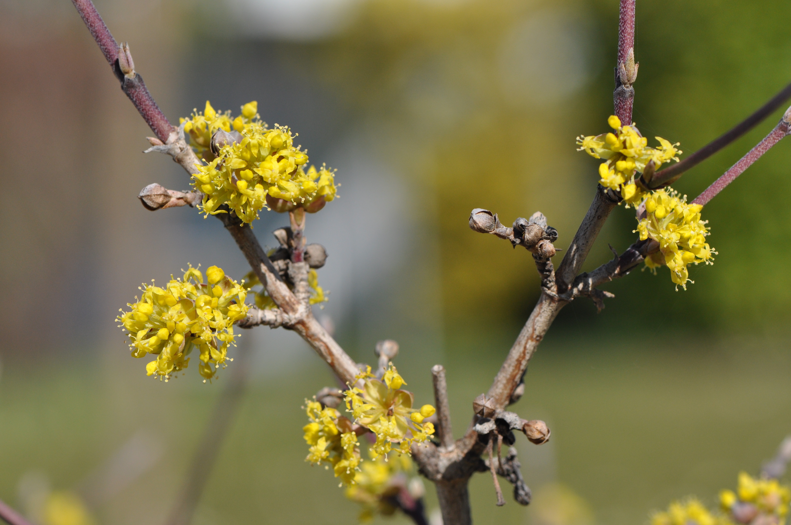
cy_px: 262
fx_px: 3456
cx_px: 396
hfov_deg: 13.1
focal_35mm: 158
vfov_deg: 8.7
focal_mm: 105
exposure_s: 1/1000
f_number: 8
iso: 400
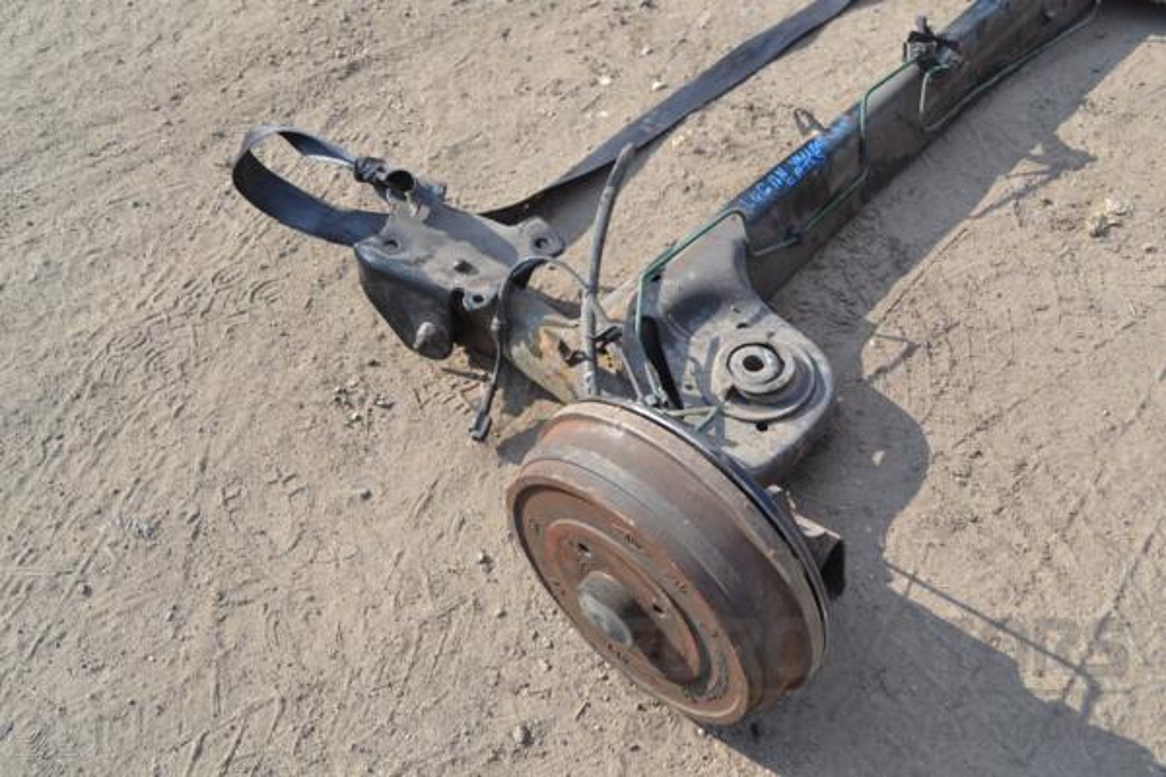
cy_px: 388
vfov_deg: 36.9
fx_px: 1166
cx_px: 583
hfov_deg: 53.1
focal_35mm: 36
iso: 100
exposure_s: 1/200
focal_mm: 24
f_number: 7.1
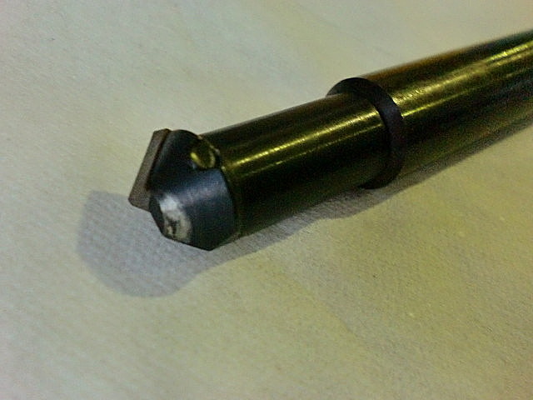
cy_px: 200
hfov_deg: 52.6
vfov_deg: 40.7
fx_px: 539
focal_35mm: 35
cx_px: 266
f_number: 3.1
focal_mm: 6.3
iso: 640
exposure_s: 1/60
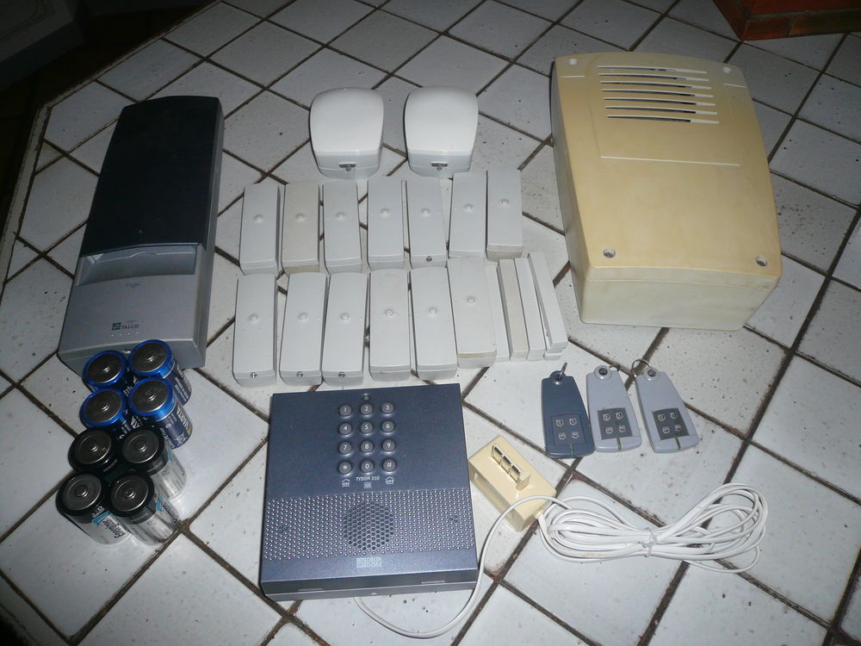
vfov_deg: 48.2
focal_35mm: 29
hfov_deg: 61.7
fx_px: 721
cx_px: 430
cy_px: 323
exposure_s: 1/30
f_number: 2.8
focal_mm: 4.7
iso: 100
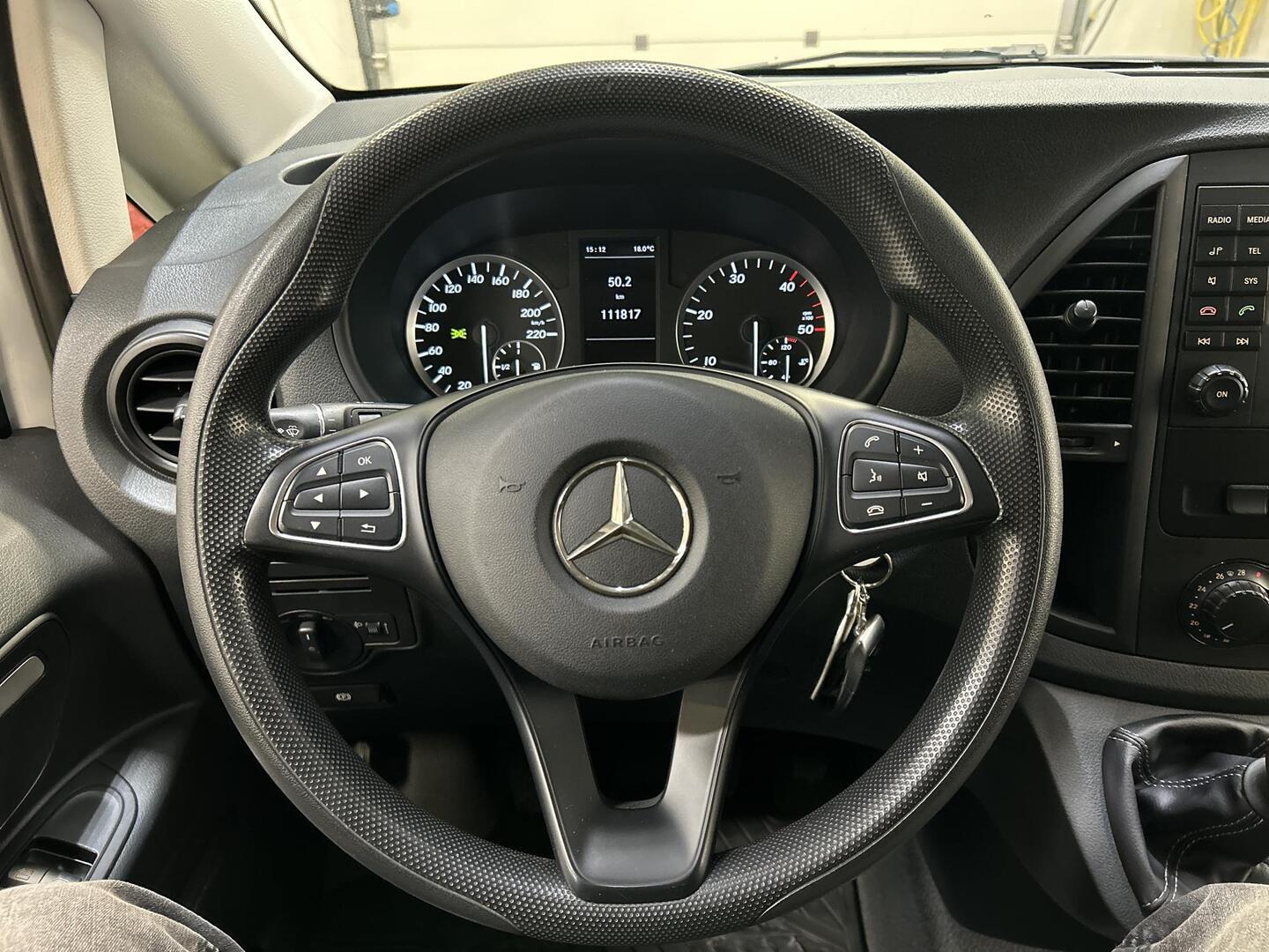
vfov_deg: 53.1
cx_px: 634
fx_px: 953
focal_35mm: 26
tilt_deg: -32.7
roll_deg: +1.8
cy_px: 476
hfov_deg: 67.3
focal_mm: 5.7
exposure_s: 1/33
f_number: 1.5
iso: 500
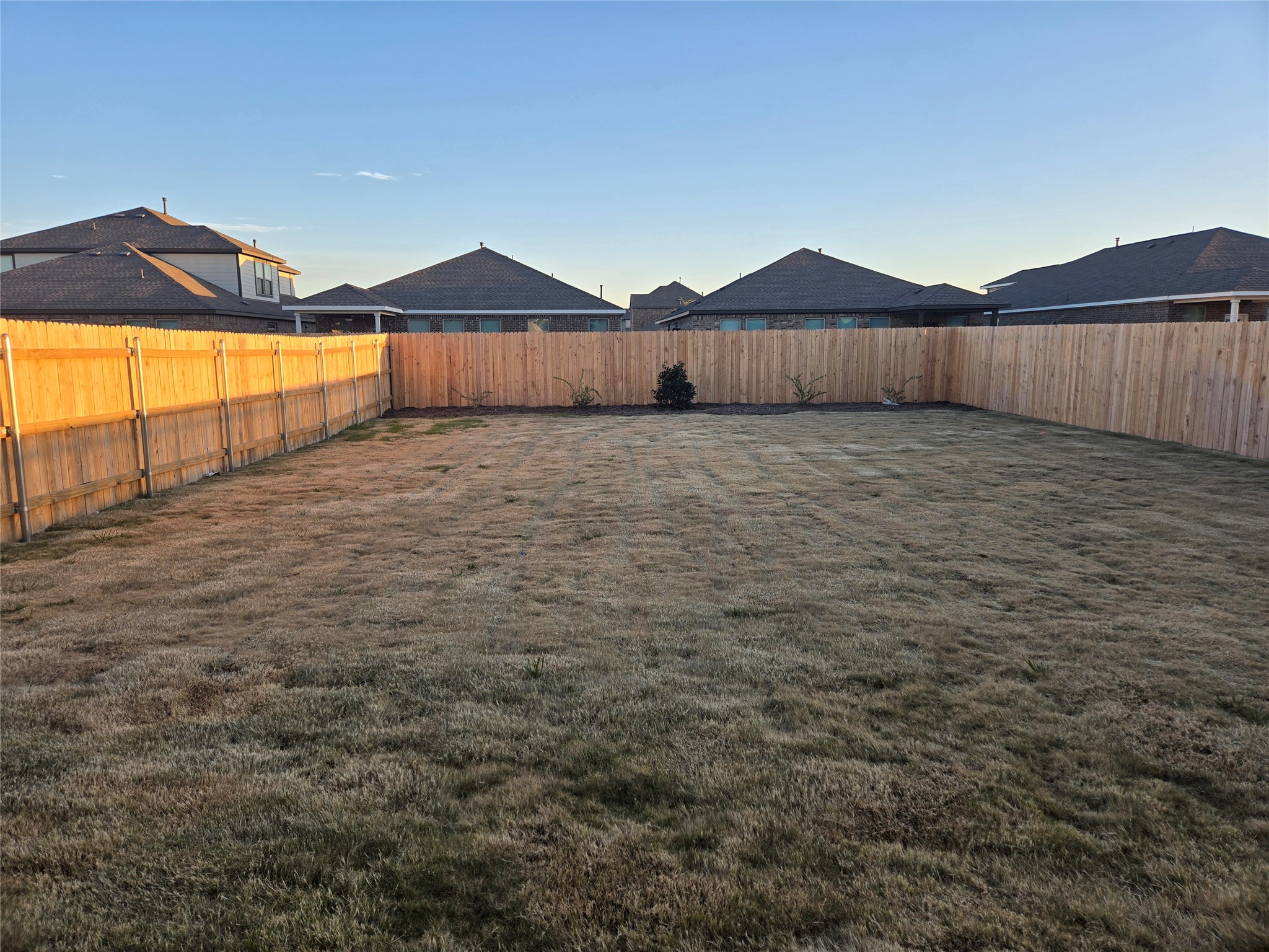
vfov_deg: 58.9
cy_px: 476
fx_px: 843
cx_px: 634
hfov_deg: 73.9
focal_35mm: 23
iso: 25
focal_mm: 5.4
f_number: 1.8
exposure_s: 1/403
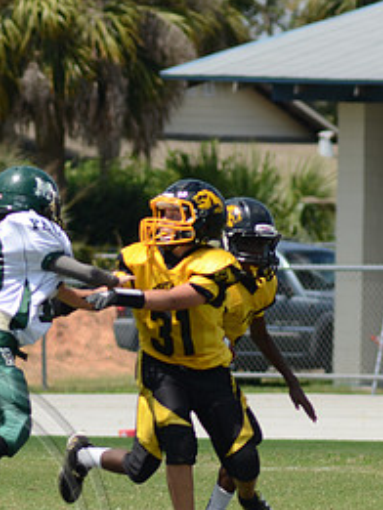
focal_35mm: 704
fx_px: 10377
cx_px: 266
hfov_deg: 2.1
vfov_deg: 2.8
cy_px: 360
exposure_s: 1/800
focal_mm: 220
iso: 200
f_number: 6.3
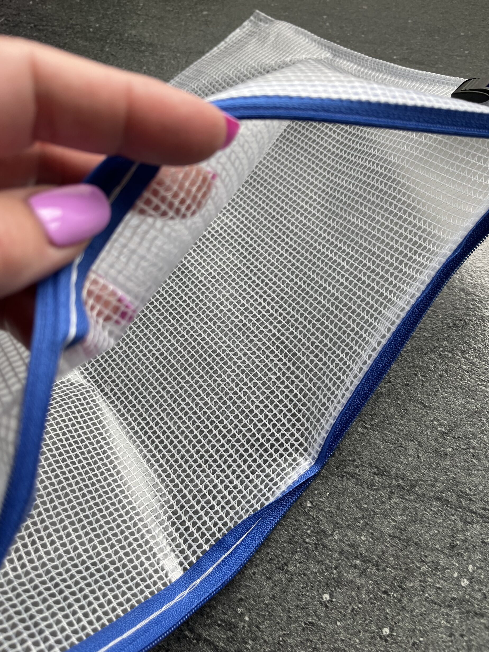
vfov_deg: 65.3
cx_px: 237
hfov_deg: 51.4
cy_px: 318
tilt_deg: -64.2
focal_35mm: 27
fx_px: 509
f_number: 1.6
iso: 50
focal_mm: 5.1
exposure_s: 1/122
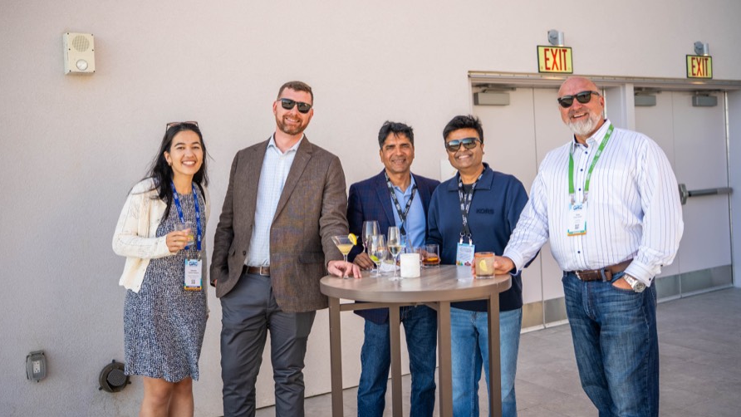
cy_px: 183
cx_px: 371
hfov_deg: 54.0
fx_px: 727
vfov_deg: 32.0
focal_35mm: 37
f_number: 2
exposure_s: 1/800
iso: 100
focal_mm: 35
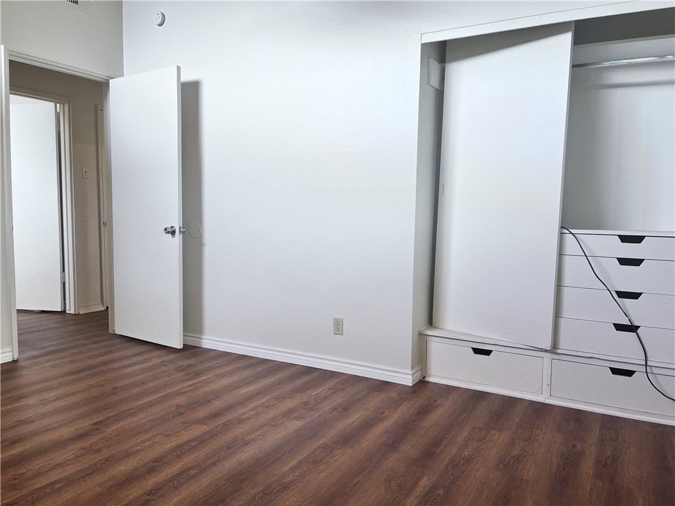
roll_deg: +0.5
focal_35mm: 26
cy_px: 253
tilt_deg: -4.3
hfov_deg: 67.3
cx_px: 338
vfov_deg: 53.1
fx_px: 507
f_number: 1.6
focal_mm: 5.1
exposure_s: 1/120
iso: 80
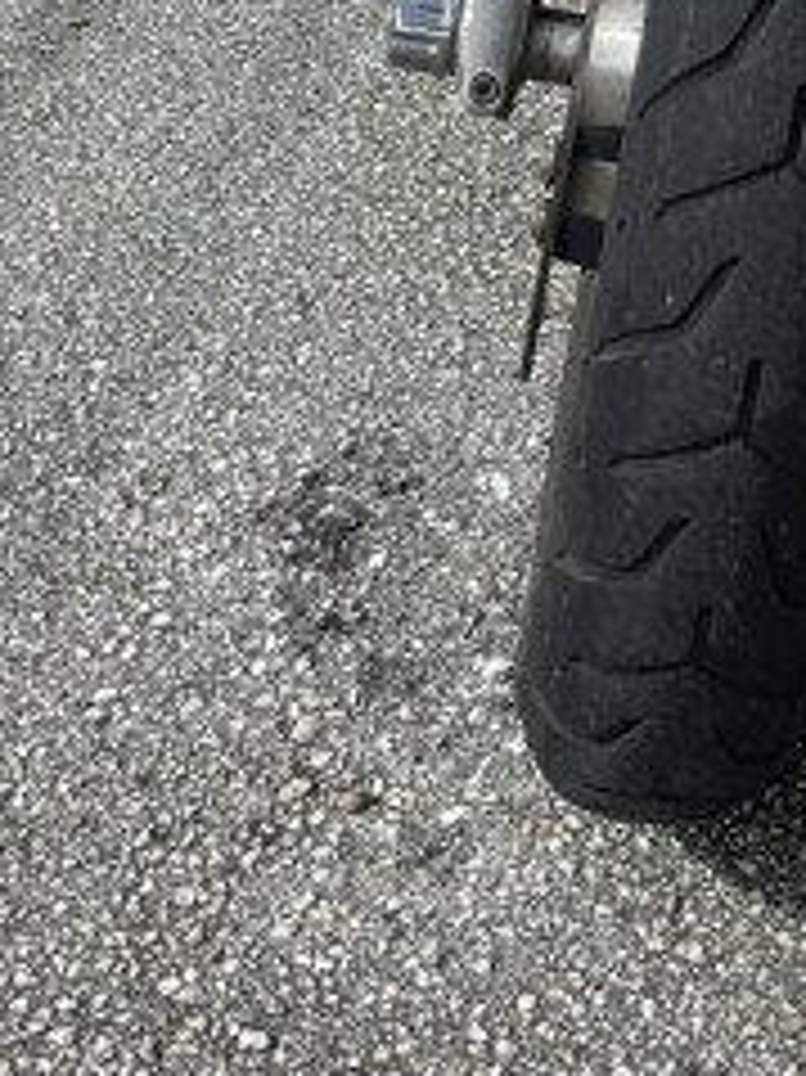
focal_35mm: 87
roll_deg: +4.1
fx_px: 2703
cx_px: 919
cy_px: -603
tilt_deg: -12.9
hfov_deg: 16.4
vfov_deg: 19.3
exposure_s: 1/1957
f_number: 1.6
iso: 50
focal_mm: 5.1
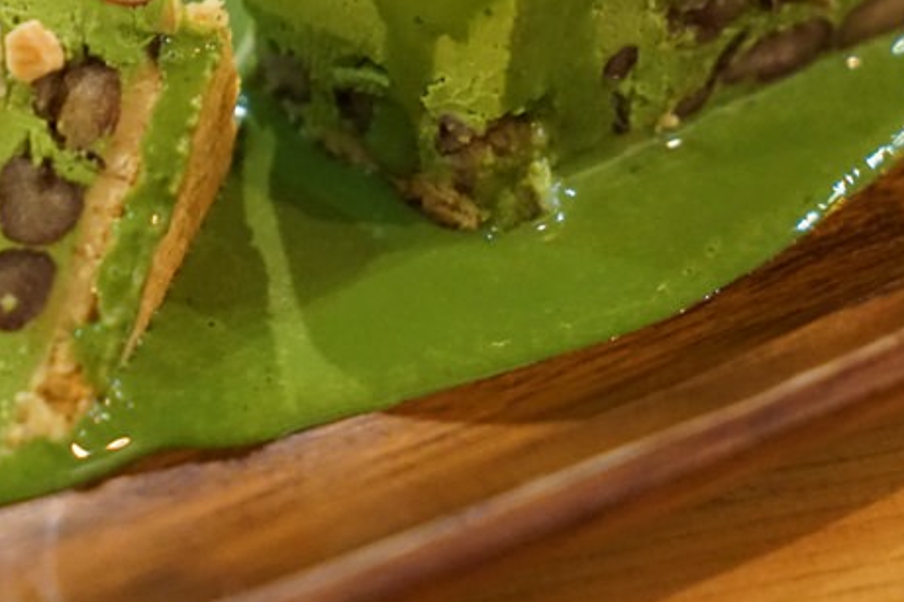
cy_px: 42
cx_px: 271
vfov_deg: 9.7
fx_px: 3539
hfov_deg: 14.5
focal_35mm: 141
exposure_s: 1/30
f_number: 4
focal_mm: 65
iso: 6400
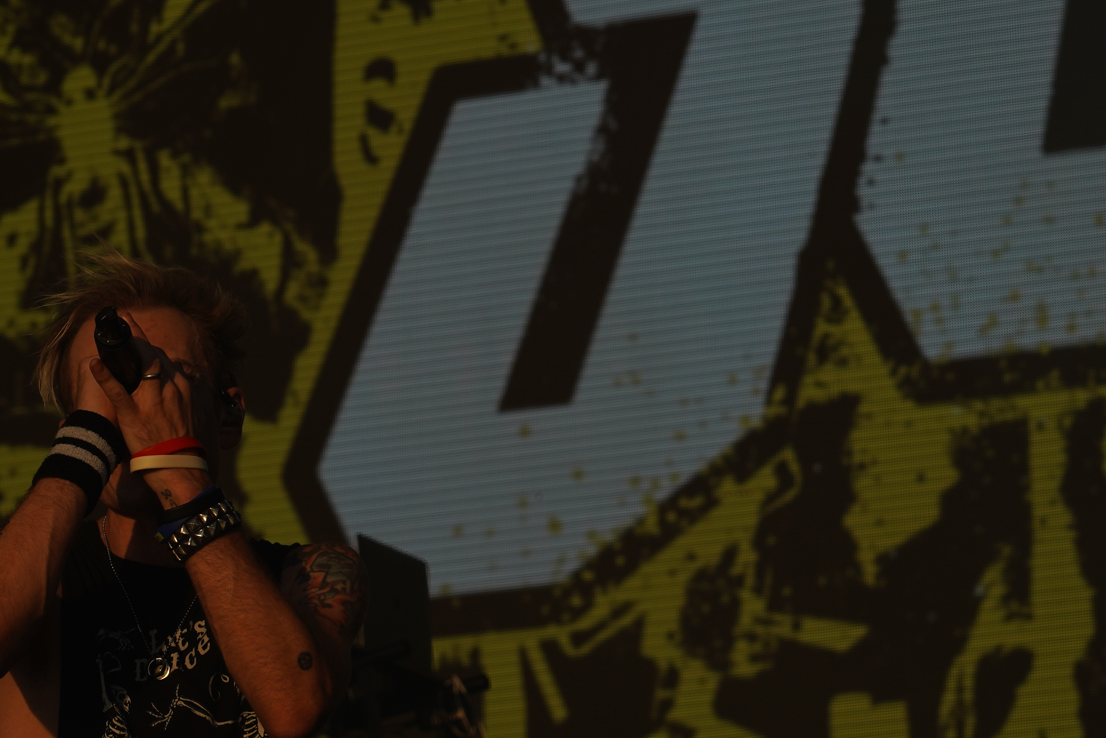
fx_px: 6114
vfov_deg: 6.9
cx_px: 525
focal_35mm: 199
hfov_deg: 10.3
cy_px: 263
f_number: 8
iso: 100
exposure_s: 1/800
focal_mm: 105
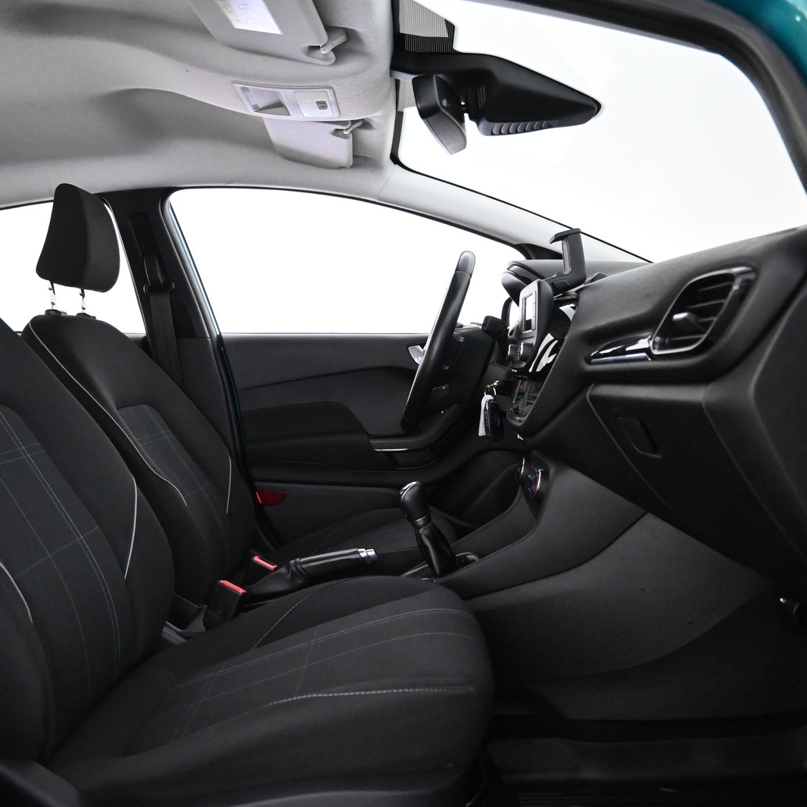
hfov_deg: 52.1
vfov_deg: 52.5
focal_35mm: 31
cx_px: 313
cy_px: 401
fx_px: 818
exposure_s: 1/50
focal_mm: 16
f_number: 3.5
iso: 6400
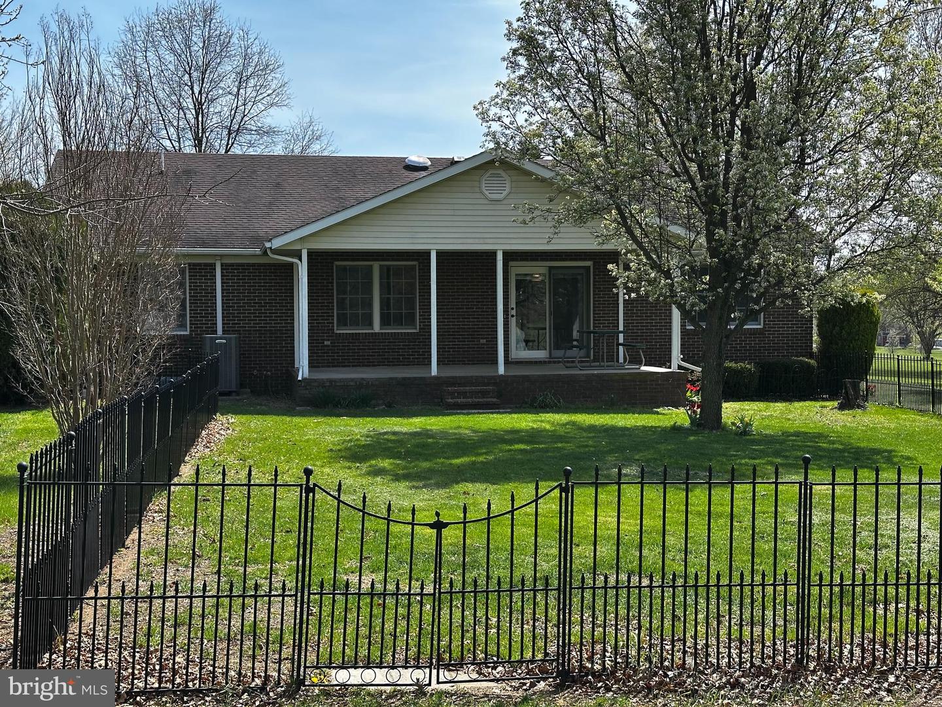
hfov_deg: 39.7
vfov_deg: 30.3
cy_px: 354
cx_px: 471
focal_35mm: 48
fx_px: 1306
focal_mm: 6.86
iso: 64
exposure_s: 1/1414
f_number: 1.78
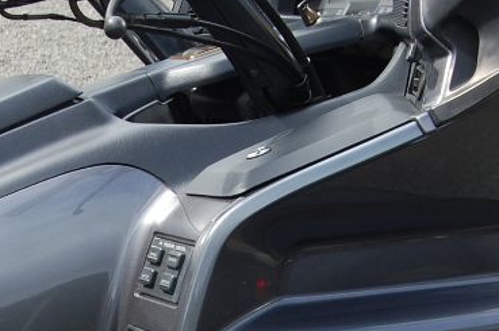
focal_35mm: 156
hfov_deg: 13.0
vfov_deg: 8.7
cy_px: 390
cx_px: 19
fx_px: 2159
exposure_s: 1/250
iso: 200
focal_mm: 30
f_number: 8
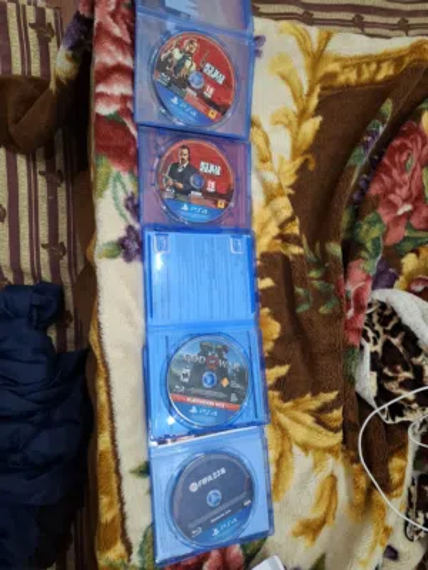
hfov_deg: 58.9
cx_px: 214
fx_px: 379
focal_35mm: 23
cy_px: 285
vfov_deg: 73.9
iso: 200
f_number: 1.8
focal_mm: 5.54
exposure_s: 1/50
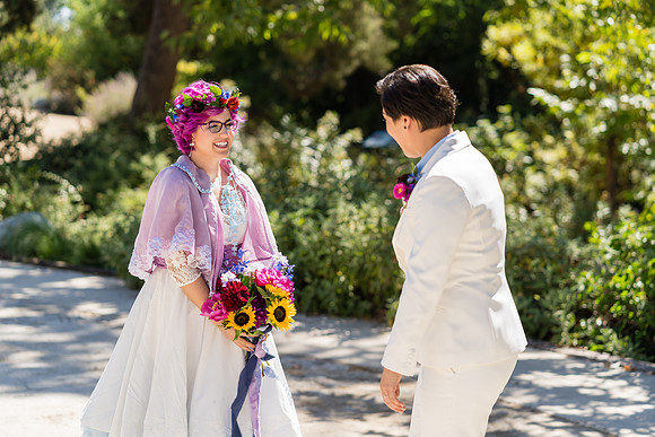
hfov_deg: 23.9
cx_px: 328
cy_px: 218
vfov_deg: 16.1
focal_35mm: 85
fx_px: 1547
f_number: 2.8
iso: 100
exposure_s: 1/640
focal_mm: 85
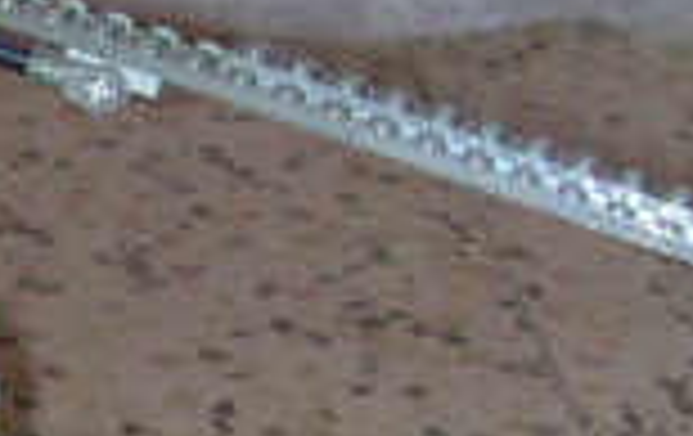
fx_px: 4921
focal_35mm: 260
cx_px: -558
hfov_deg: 7.8
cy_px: 661
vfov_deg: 5.0
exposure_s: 1/60
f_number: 2.7
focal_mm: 5.6
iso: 100
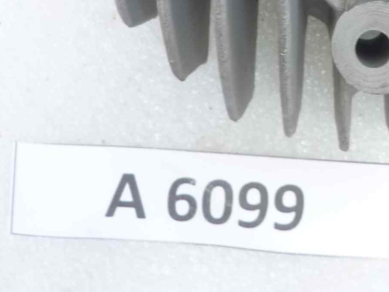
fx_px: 798
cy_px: -76
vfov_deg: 19.3
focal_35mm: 71
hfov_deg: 26.1
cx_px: 382
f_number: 3.3
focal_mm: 4.1
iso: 125
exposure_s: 1/8
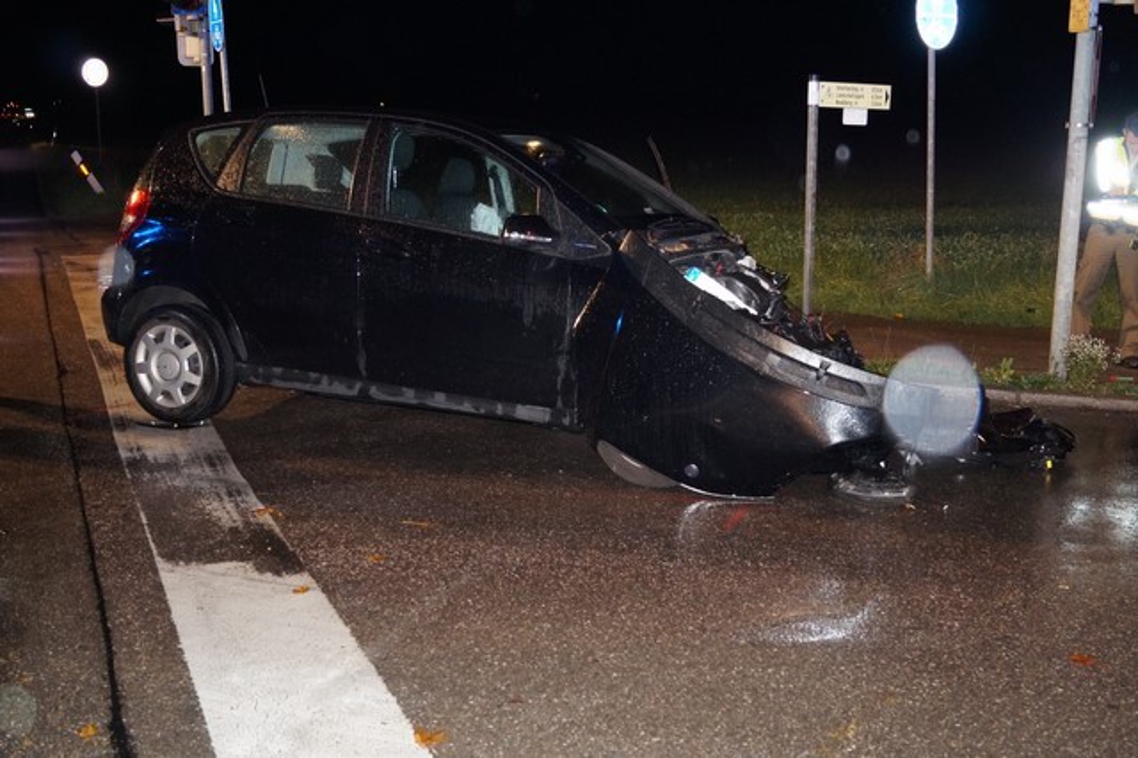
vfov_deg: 34.2
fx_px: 1232
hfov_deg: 49.6
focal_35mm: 39
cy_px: 379
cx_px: 569
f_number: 4.5
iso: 1250
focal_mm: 26
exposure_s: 1/60
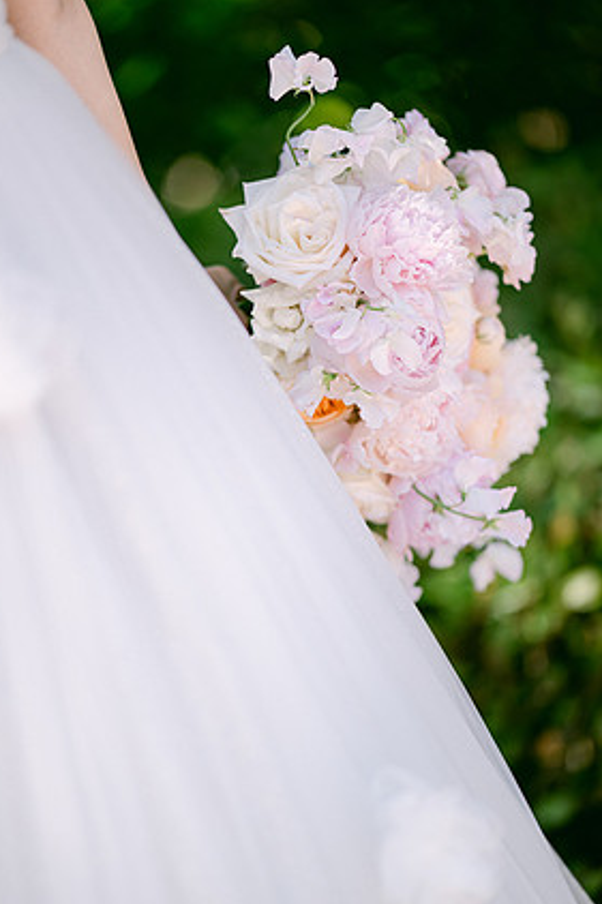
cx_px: 306
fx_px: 2811
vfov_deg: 18.3
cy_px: 478
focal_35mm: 112
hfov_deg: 12.2
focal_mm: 105
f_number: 1.4
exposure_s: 1/800
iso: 64
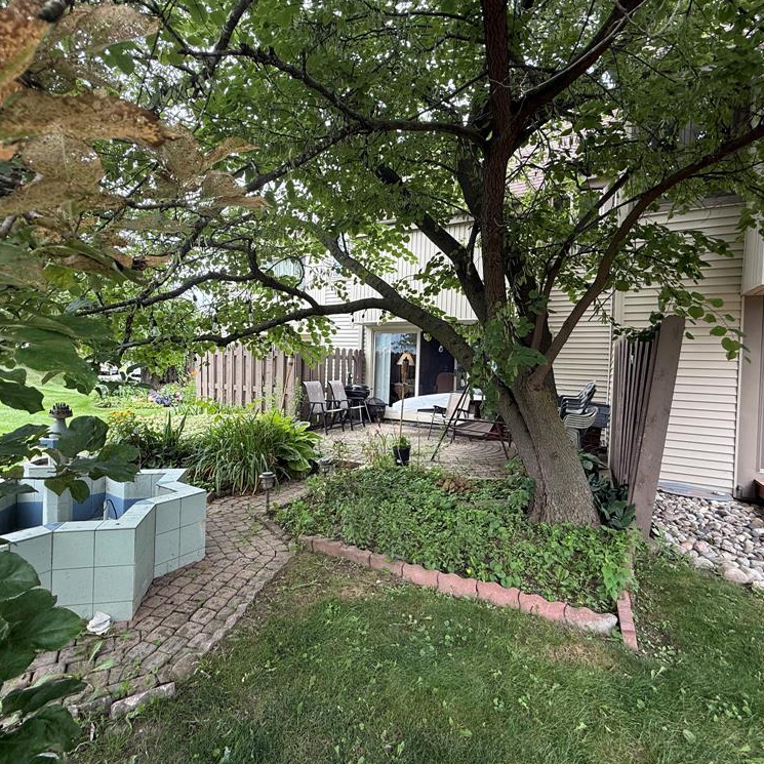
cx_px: 373
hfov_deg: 84.0
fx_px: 424
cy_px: 374
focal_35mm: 17
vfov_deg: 84.0
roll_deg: -2.1
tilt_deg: +0.0
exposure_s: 1/202
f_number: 2.2
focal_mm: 2.22
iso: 64
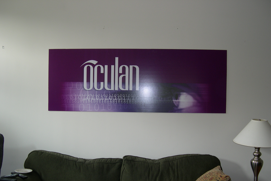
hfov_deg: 48.5
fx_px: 301
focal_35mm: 40
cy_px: 102
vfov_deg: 33.4
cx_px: 135
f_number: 2.8
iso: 100
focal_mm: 8
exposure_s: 1/30
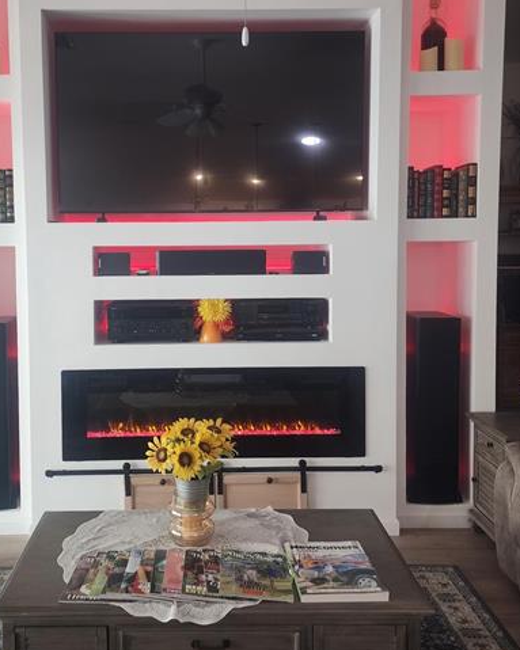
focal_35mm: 36
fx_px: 693
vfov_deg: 50.1
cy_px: 278
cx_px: 204
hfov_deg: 40.9
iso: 320
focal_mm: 6.4
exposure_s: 1/120
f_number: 1.8
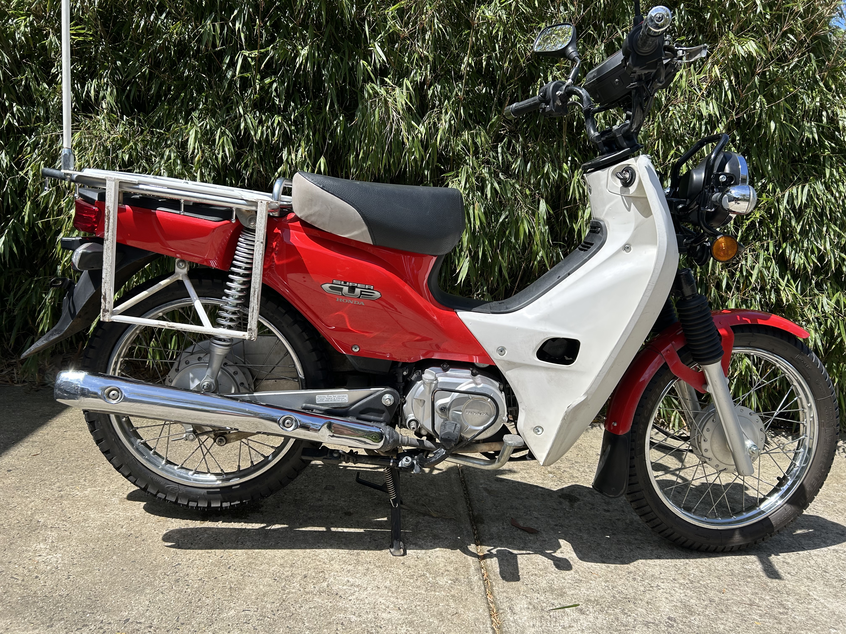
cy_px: 317
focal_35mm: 26
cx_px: 423
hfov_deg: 67.3
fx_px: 635
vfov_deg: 53.1
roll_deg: -3.3
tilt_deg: -9.0
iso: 50
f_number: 1.5
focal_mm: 5.7
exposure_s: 1/2762
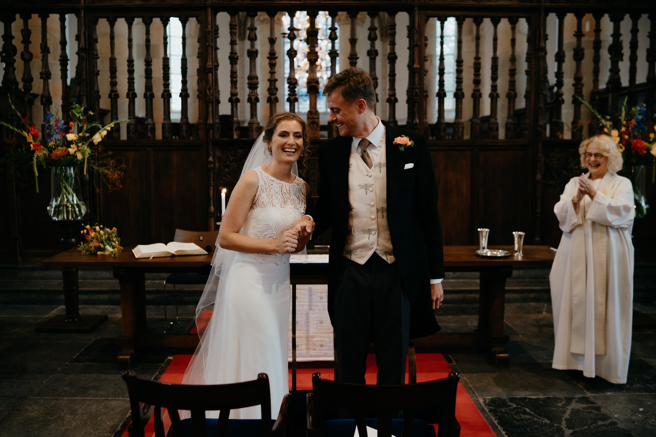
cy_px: 218
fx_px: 654
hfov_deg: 53.3
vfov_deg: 37.0
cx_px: 320
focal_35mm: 36
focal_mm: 35
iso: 2000
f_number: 2.5
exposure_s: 1/160
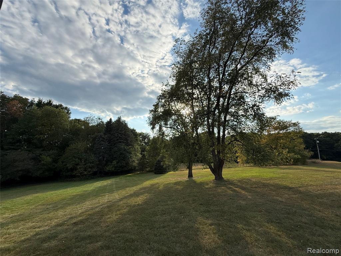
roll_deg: +0.1
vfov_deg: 85.7
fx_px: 138
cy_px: 128
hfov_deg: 102.1
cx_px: 170
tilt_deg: +11.1
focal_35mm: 14
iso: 64
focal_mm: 2.22
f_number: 2.2
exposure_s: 1/1572
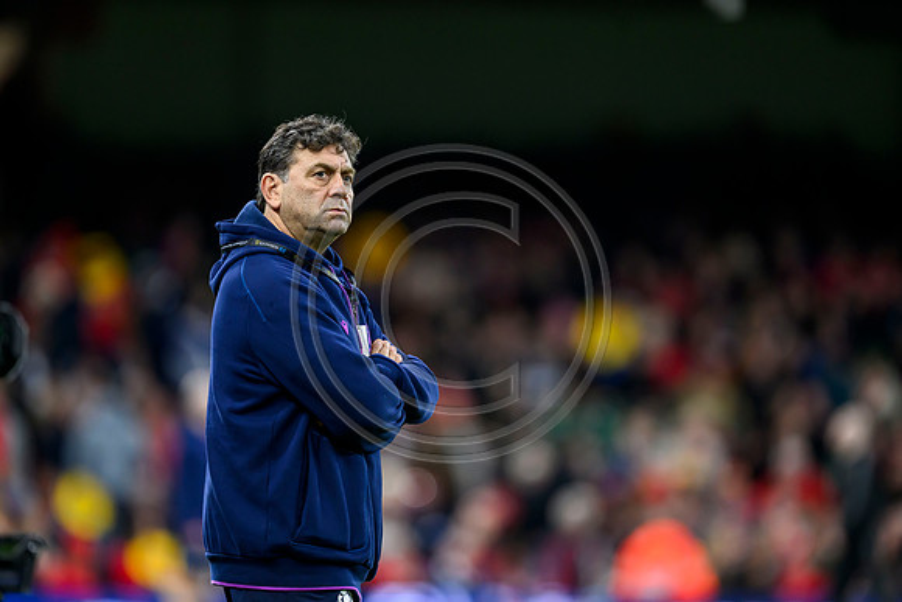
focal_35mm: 400
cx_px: 451
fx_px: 10024
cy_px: 301
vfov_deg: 3.4
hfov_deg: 5.2
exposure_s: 1/1250
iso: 3200
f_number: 3.2
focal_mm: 400
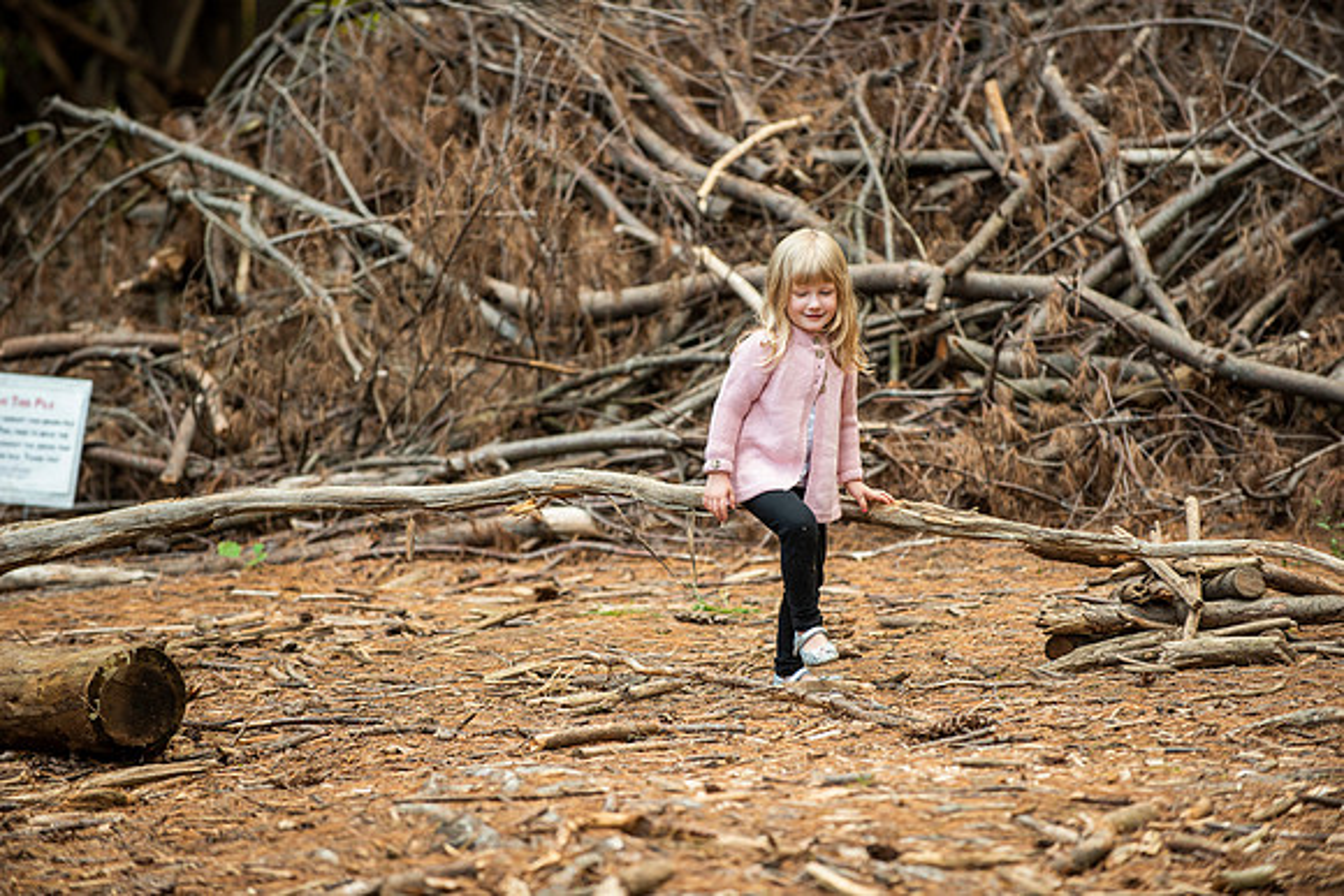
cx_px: 672
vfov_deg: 6.9
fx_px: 7468
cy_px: 448
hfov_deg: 10.3
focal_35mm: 200
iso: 250
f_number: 3.5
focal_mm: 200
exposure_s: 1/80
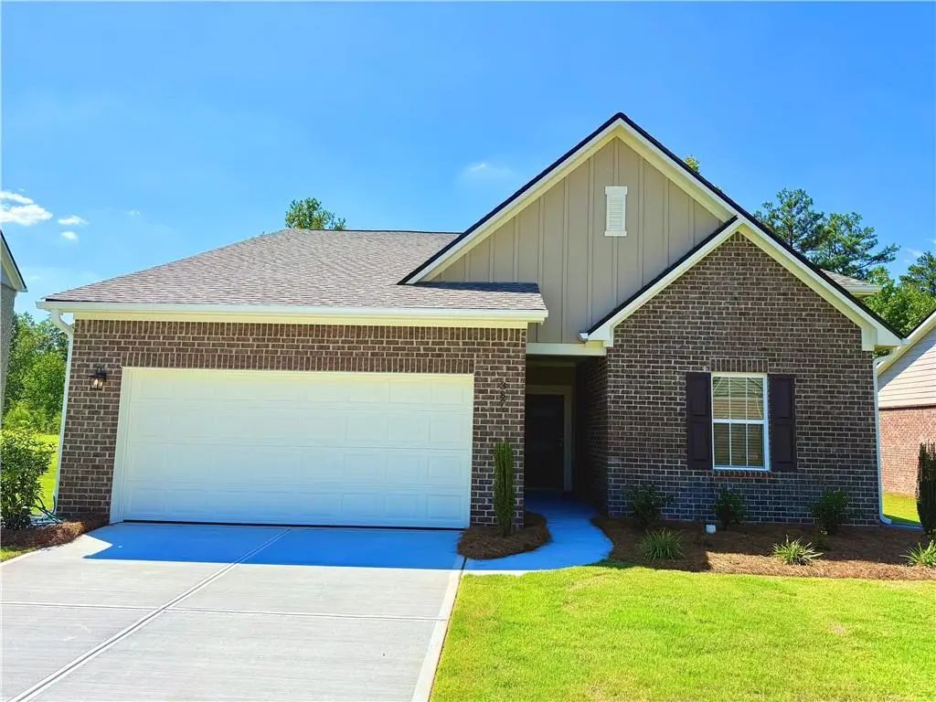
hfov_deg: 71.6
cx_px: 468
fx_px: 649
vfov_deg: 56.8
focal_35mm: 24
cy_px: 351
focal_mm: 6.76
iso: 100
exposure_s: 1/2907
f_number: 1.78
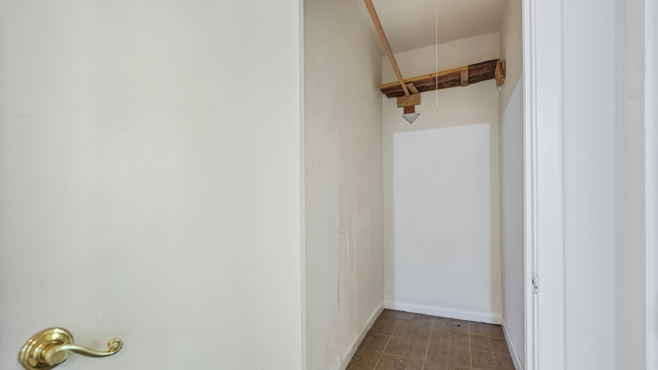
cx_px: 331
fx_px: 298
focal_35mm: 17
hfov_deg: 95.6
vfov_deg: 63.5
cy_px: 199
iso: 320
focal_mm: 16.1
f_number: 4.5
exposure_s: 1/4
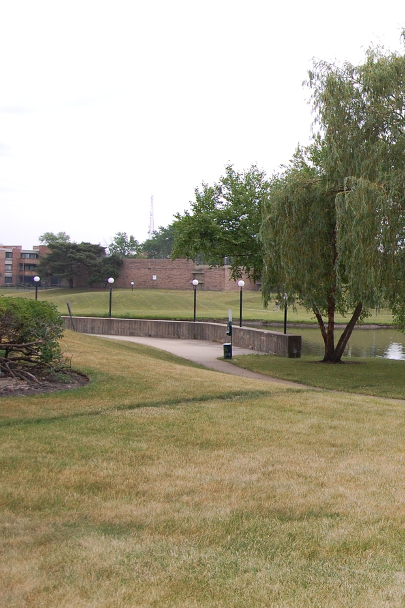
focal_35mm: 47
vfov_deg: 41.9
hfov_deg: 24.8
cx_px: 528
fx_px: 793
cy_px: 294
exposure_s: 1/500
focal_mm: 18
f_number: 5.6
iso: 320
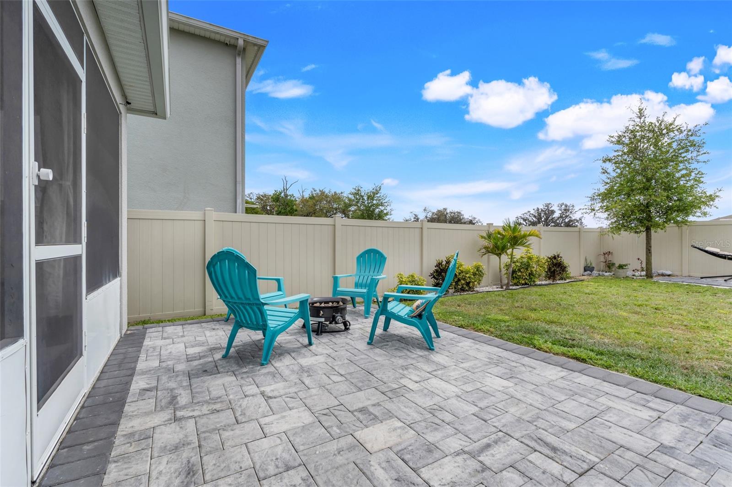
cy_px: 244
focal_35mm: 16
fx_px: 325
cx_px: 366
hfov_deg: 96.7
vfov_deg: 73.7
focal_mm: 16
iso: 250
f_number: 9
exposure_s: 1/100
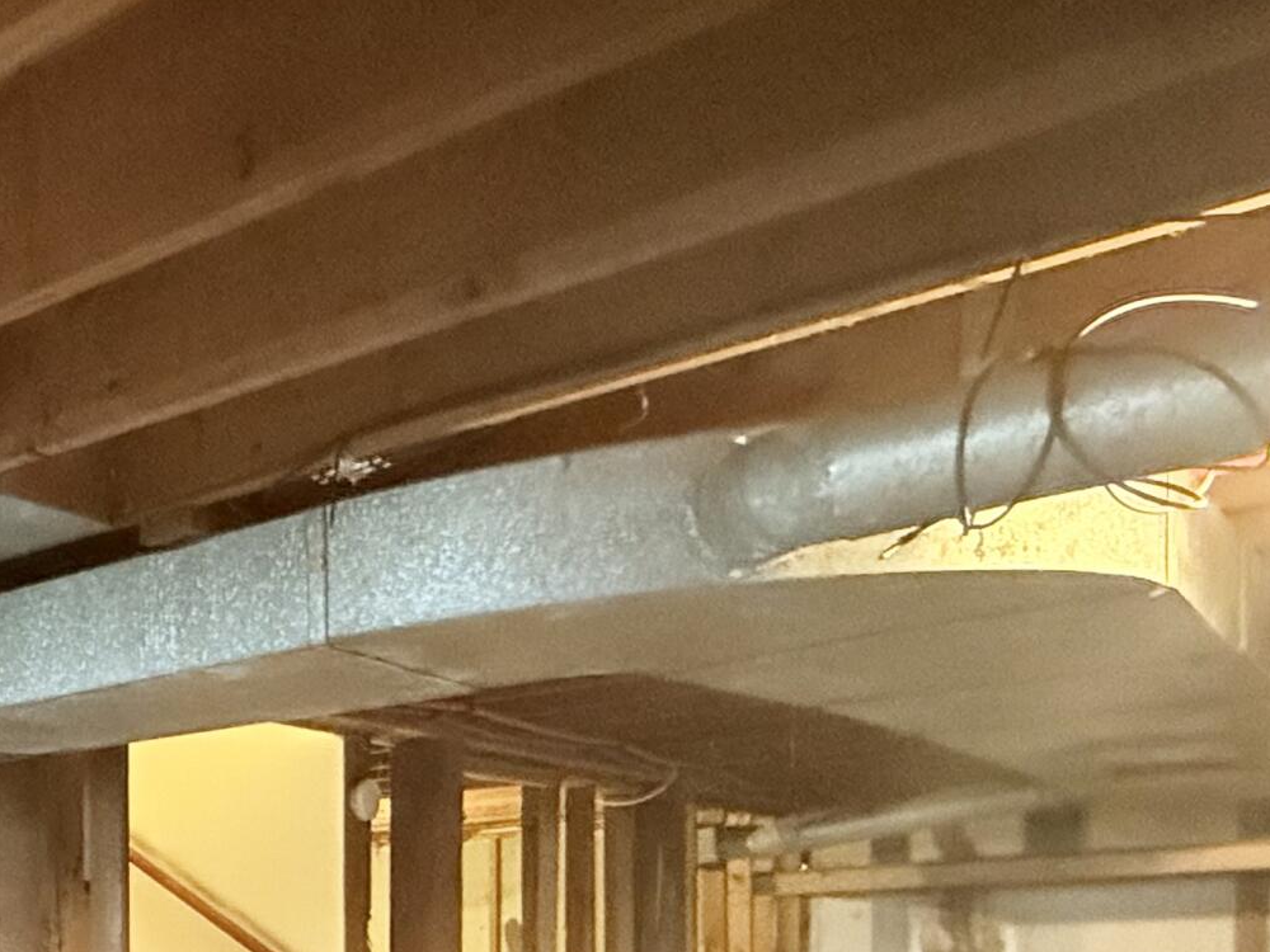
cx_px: -395
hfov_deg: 32.8
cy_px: 1050
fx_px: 1541
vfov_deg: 30.6
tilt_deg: -2.6
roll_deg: +1.7
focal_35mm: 42
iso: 1250
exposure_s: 1/60
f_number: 2.2
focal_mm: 2.22
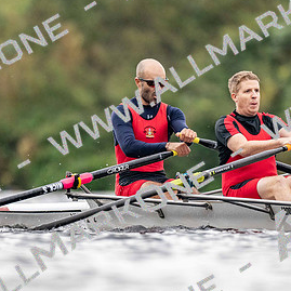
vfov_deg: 1.6
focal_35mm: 1100
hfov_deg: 1.6
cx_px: 182
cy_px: 158
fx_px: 10462
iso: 2500
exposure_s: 1/2500
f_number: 4
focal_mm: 600
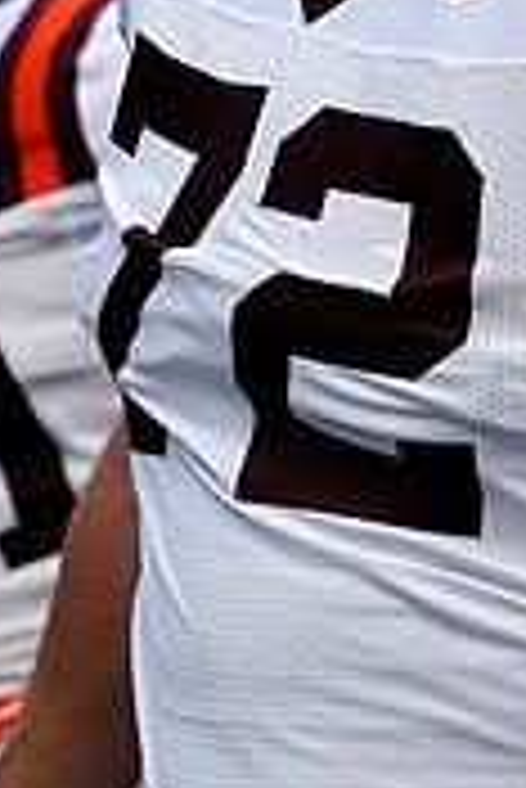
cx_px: 461
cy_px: 171
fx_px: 11242
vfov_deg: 4.0
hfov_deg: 2.7
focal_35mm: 514
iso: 800
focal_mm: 200
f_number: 6.3
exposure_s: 1/2000
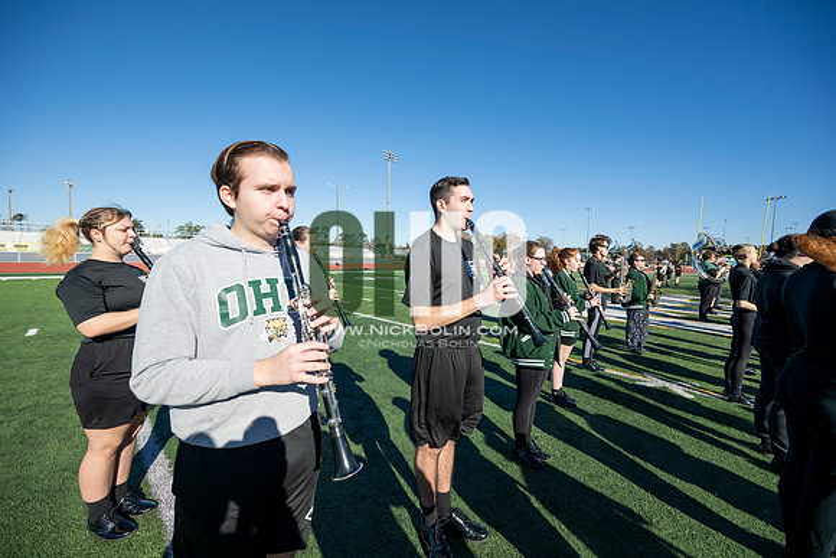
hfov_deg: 104.2
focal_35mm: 14
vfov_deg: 81.2
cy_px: 279
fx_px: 325
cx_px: 418
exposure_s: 1/2000
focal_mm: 14
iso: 320
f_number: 5
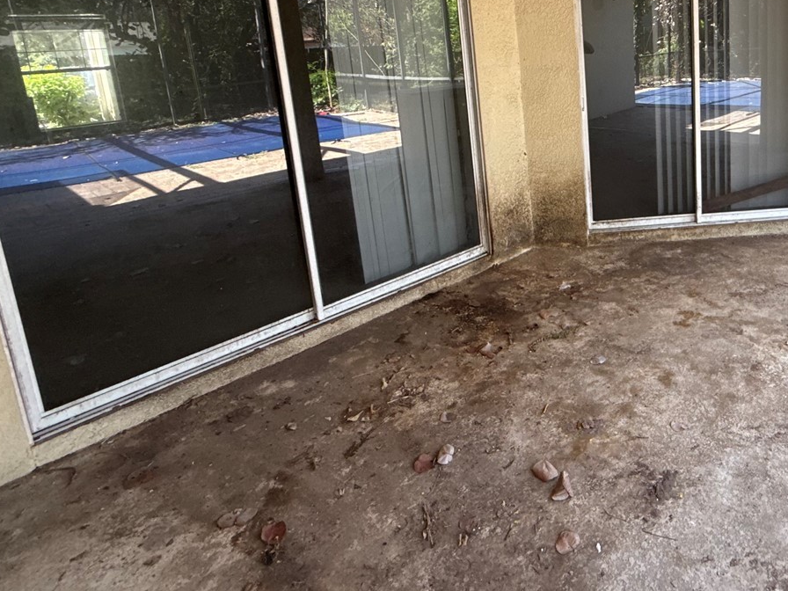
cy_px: 135
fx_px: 569
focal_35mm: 25
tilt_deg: -10.7
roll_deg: +1.3
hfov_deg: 64.9
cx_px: 598
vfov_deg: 52.0
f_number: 2.2
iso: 125
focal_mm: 2.22
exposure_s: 1/99
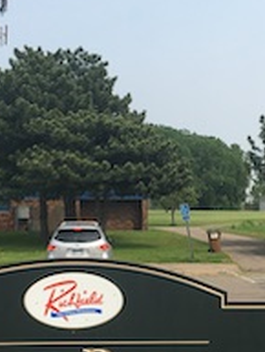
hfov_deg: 19.5
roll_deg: +0.0
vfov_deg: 25.9
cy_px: 227
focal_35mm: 75
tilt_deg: -2.6
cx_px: 197
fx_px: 765
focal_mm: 4.15
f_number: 2.2
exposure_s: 1/1748
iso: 25
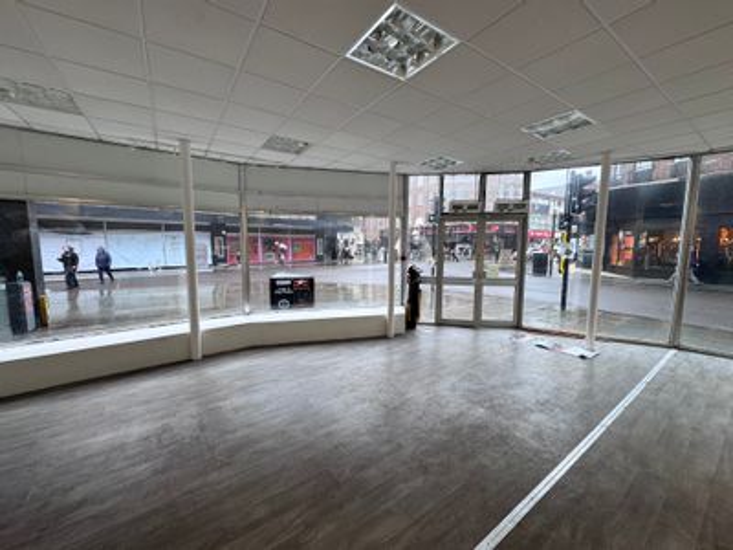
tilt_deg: -5.7
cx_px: 366
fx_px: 296
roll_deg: -1.0
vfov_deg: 85.7
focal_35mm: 14
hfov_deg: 102.1
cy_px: 275
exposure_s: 1/100
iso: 40
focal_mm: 2.22
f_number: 2.2
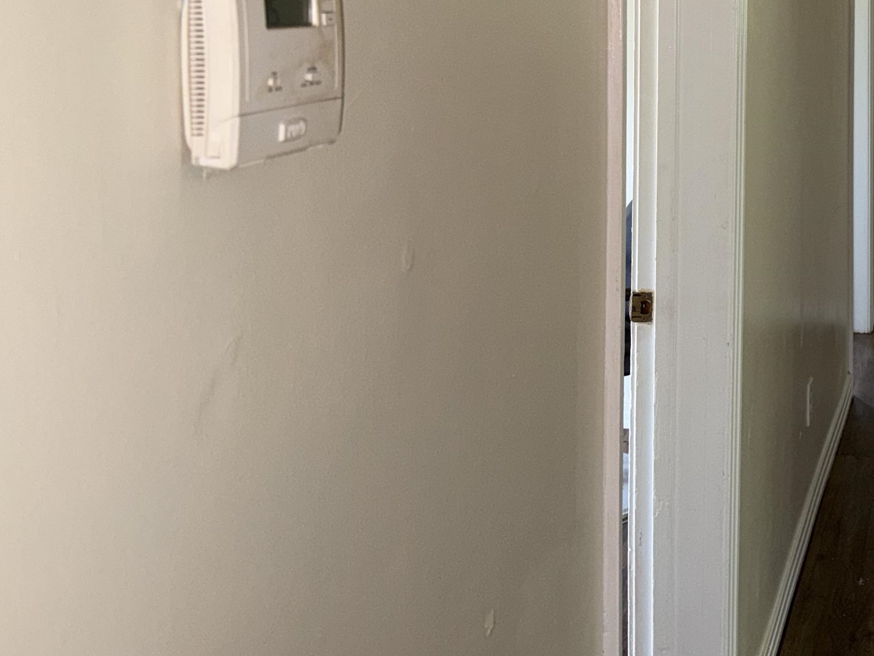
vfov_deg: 28.0
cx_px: 856
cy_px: 58
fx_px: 1262
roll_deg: -0.1
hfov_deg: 35.0
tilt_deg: -3.5
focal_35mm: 50
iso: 80
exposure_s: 1/36
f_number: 1.78
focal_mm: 6.76
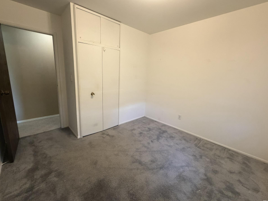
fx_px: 116
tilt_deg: -10.8
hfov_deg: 98.2
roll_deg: -1.1
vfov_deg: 81.7
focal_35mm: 15
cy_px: 97
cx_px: 131
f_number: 2.2
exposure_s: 1/60
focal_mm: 2.22
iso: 250
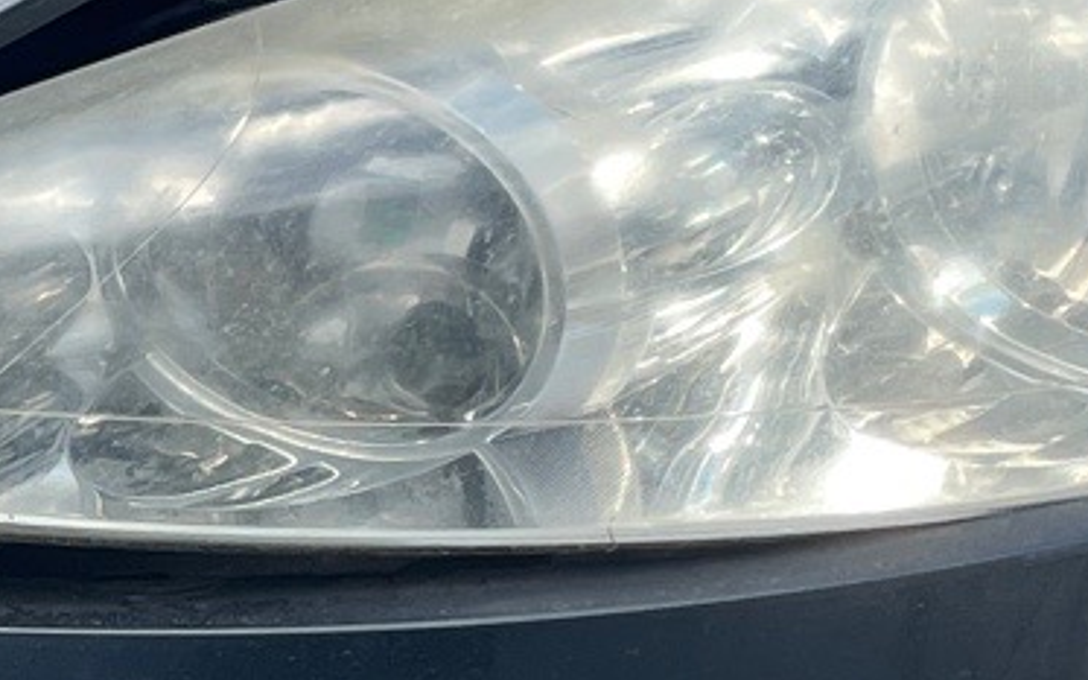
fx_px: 4210
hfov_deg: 14.0
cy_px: 642
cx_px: -408
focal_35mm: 142
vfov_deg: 9.2
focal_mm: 4.2
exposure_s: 1/1135
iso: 32
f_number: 1.6
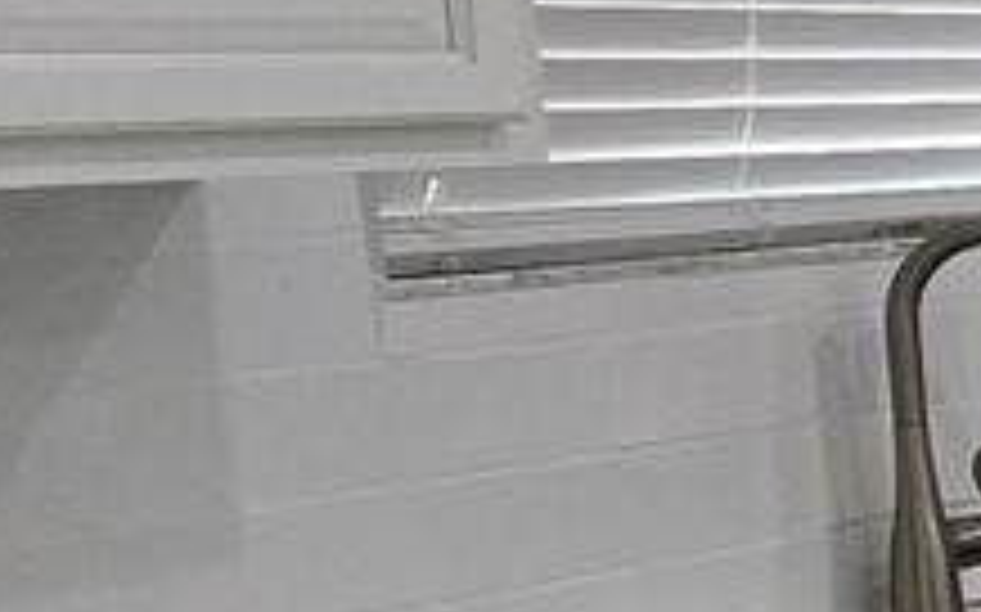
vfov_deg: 12.9
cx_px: 2997
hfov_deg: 11.2
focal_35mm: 101
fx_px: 2699
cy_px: 256
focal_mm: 2.2
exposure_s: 1/60
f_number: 2.2
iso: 100
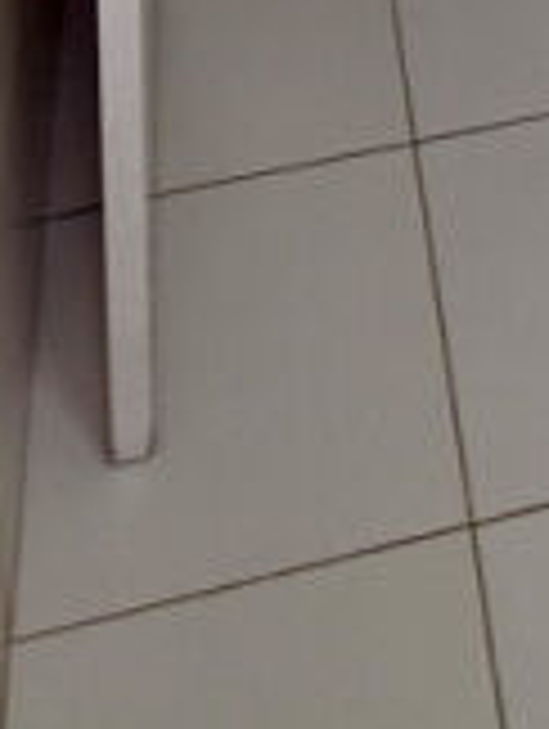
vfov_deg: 13.7
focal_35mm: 77
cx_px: 639
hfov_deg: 18.3
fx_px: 1624
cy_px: -1174
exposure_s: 1/30
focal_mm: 2.2
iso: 80
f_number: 2.2
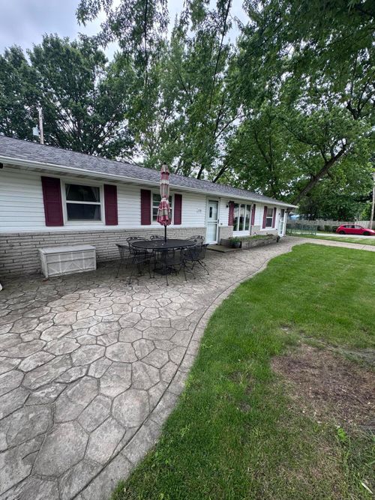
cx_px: 188
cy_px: 250
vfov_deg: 102.1
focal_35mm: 14
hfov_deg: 85.7
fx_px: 202
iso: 40
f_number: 2.2
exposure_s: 1/349
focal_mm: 2.22
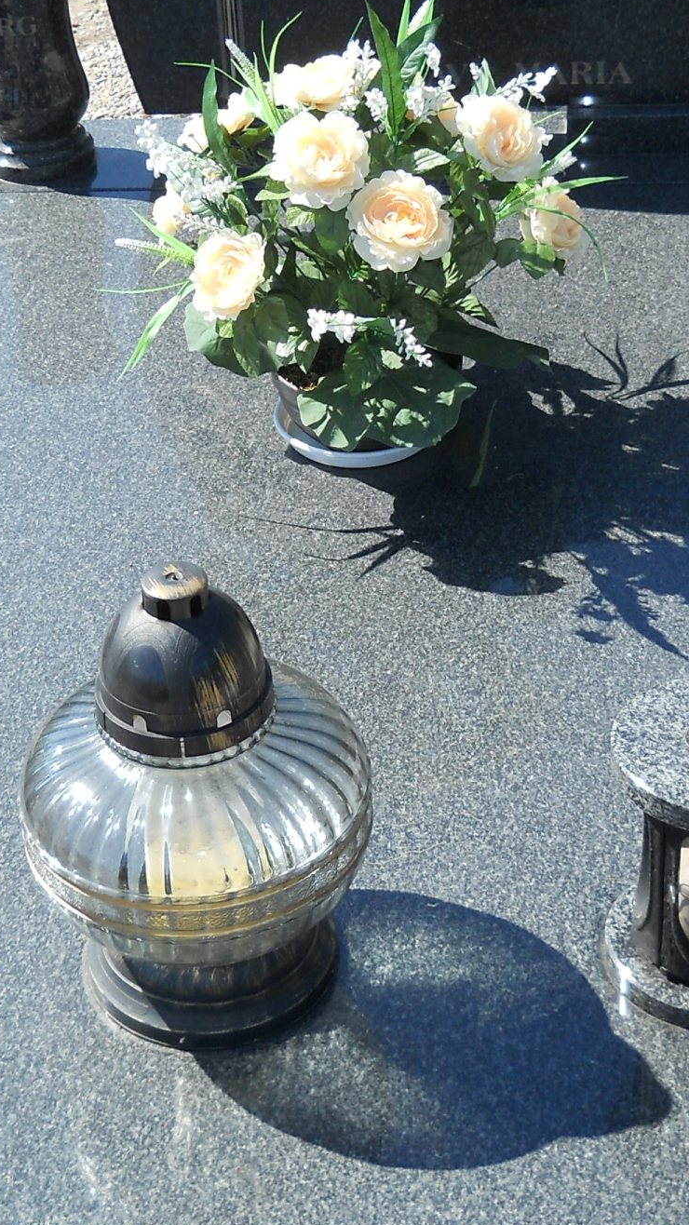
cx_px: 340
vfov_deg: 31.7
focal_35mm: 66
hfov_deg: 18.3
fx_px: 2144
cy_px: 444
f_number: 5.5
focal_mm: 6.72
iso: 80
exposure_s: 1/160
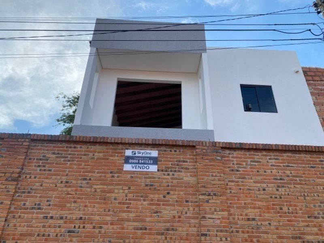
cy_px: 122
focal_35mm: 26
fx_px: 243
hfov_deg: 67.3
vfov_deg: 53.1
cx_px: 162
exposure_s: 1/2755
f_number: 1.8
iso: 32
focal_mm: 4.25
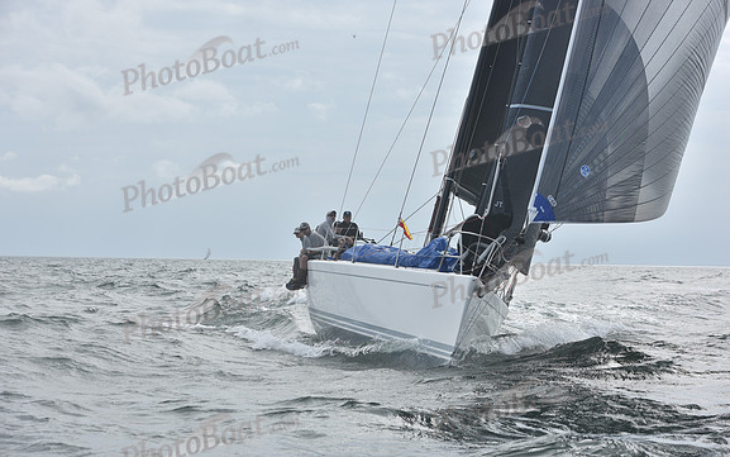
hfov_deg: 25.2
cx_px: 366
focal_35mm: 82
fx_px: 1632
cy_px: 227
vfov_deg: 15.9
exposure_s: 1/1250
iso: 200
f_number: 6.3
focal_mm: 80
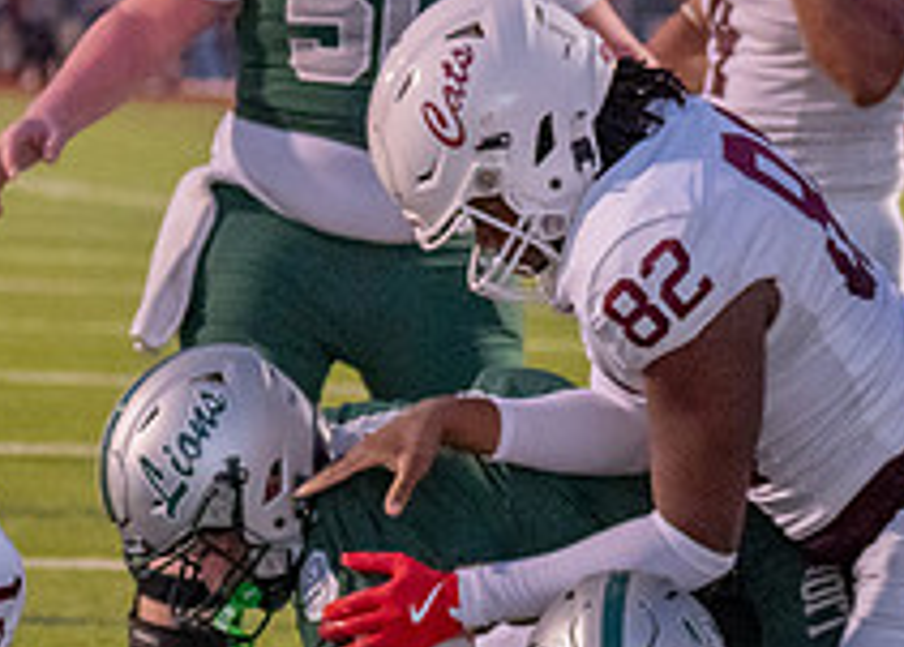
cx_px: 714
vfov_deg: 4.1
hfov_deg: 5.7
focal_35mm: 352
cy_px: 1119
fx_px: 9043
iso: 1600
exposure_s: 1/1000
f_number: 2.8
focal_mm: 70
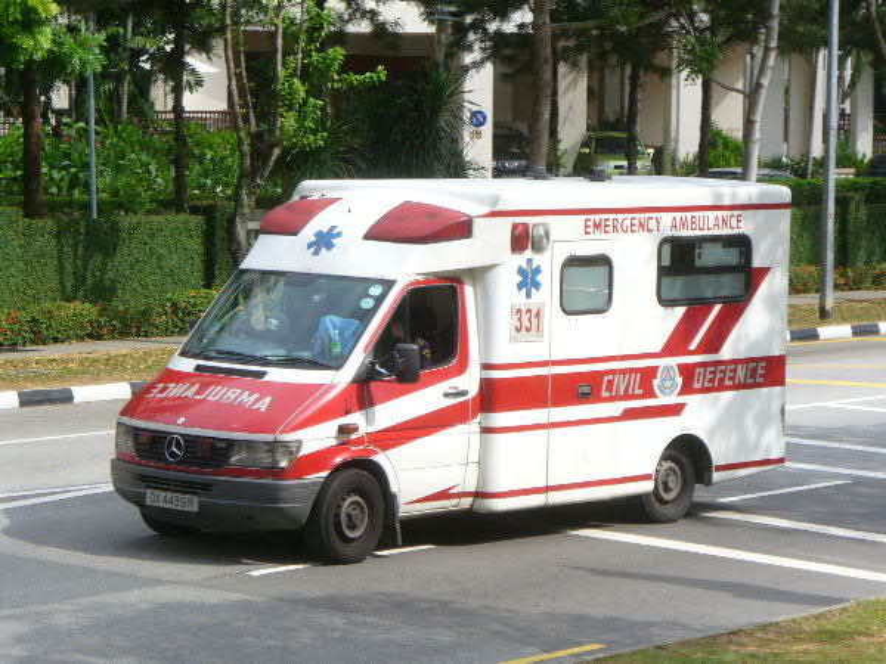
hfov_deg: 15.5
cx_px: 443
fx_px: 3251
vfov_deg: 11.7
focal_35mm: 127
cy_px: 332
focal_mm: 21
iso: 100
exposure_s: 1/200
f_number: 7.4
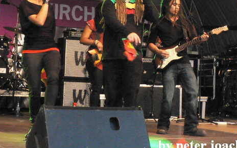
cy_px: 43
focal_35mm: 46
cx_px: 118
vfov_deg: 27.7
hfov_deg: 43.5
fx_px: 297
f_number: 2.8
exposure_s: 1/60
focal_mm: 6
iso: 400
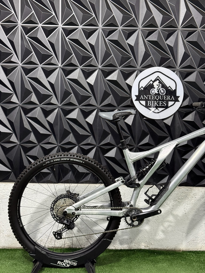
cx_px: 102
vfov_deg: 39.7
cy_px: 136
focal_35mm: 48
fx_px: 379
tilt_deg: -1.1
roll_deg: -1.6
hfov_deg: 30.3
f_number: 1.78
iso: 250
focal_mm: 6.76
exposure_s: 1/60
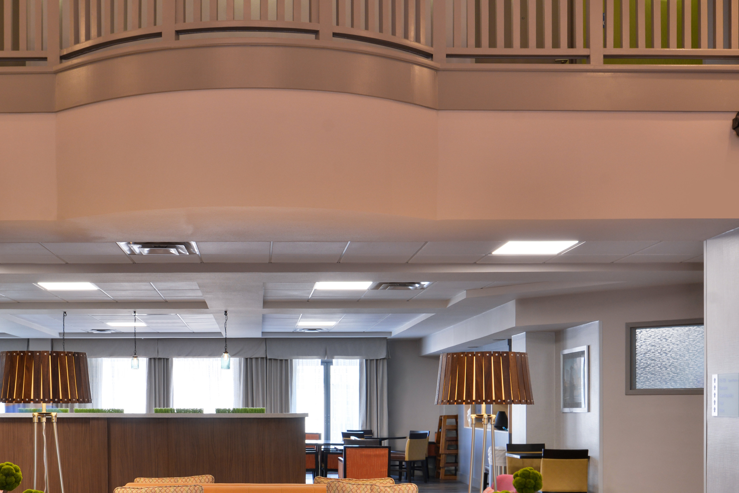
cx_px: 263
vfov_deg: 30.8
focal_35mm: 42
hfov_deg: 45.9
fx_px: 862
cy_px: 423
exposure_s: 1/13
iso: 400
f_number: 7.1
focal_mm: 24
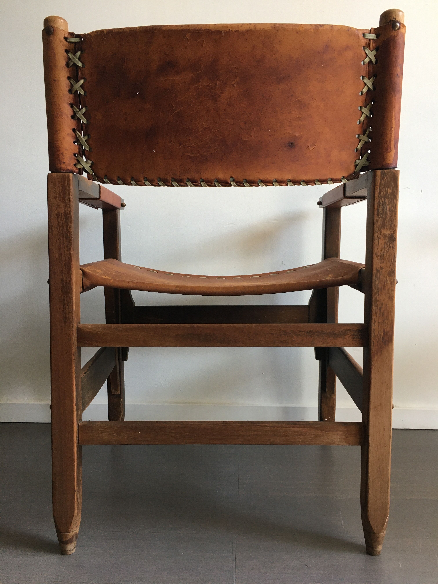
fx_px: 489
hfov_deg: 48.2
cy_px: 292
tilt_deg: -7.5
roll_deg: -0.5
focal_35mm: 29
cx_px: 219
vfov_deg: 61.7
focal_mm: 4.15
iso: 40
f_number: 2.2
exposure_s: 1/33
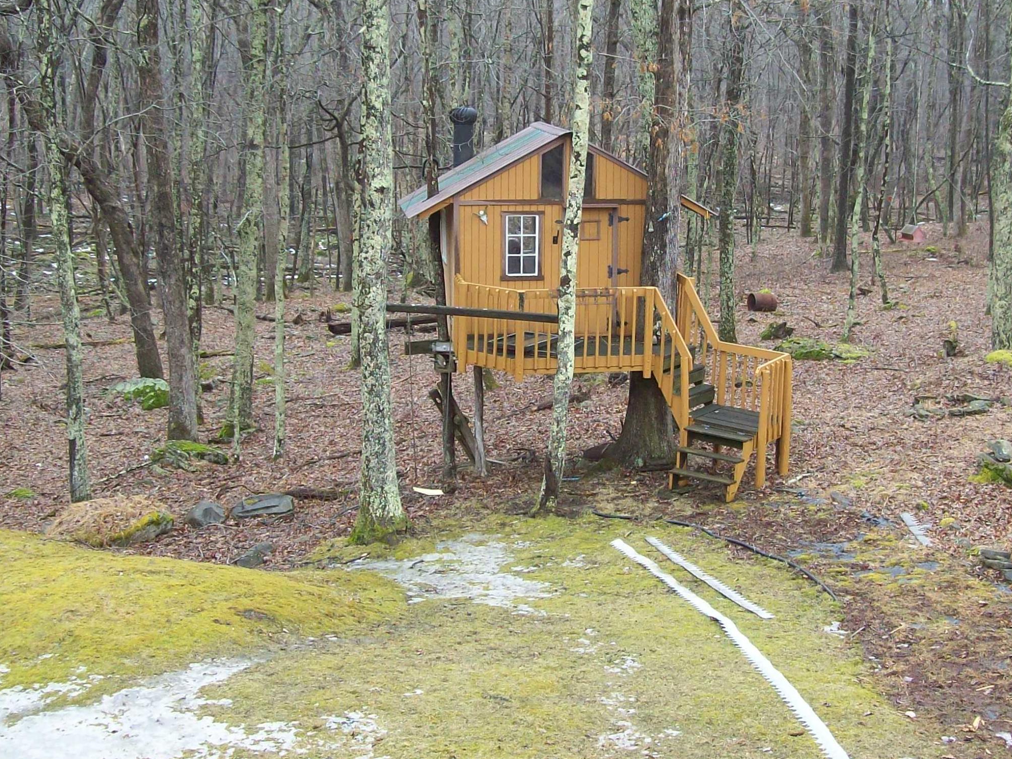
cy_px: 331
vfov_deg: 27.0
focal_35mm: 54
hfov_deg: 35.5
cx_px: 572
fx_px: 1579
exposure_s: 1/133
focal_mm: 6
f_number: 2.7
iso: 80
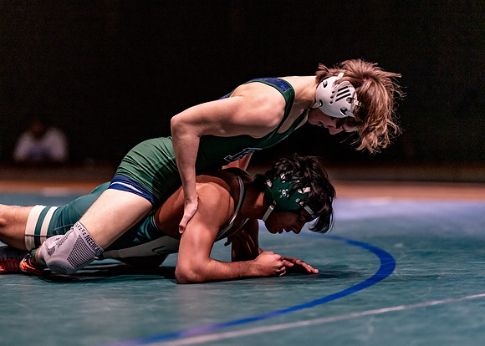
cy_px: 173
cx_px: 242
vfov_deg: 10.2
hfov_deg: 14.2
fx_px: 1948
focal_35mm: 141
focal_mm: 135
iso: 2000
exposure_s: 1/800
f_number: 1.8
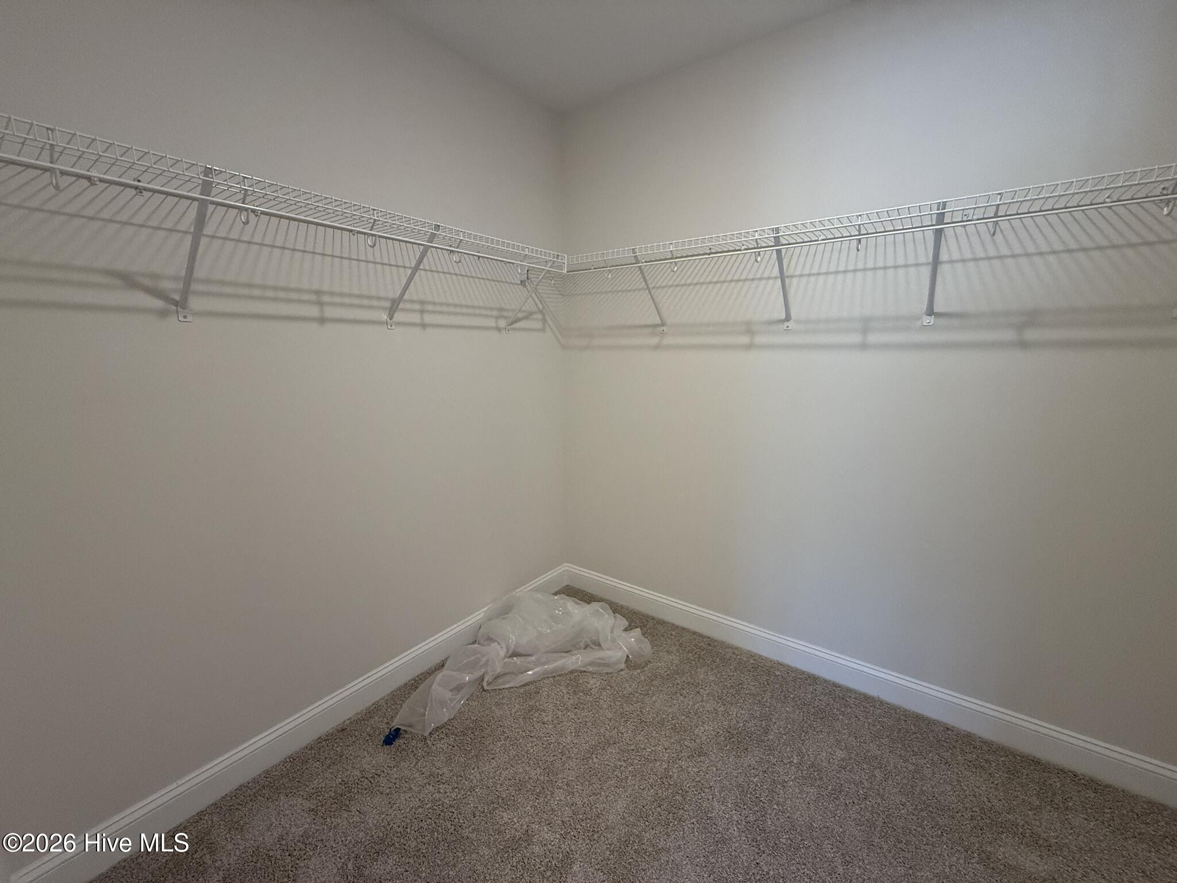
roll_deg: -0.1
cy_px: 442
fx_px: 476
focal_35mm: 14
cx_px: 588
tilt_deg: -10.2
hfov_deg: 102.1
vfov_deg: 85.7
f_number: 2.2
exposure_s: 1/120
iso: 320
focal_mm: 2.22
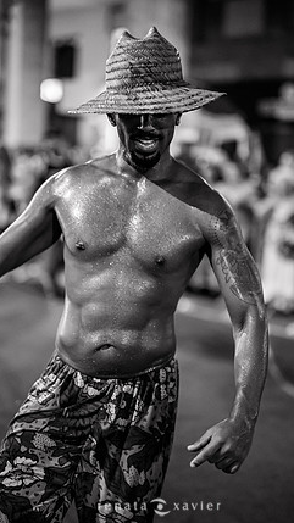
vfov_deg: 37.9
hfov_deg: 21.8
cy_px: 254
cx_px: 157
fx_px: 763
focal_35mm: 55
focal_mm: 50
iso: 2000
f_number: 1.2
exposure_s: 1/320
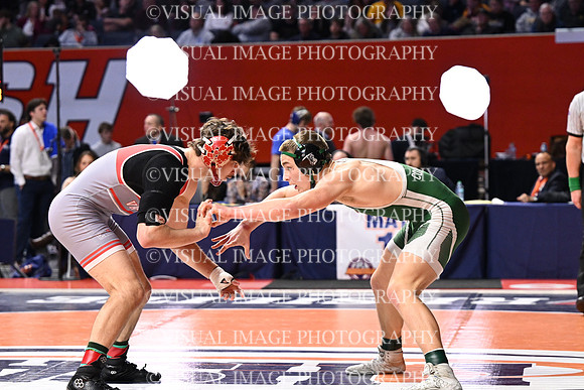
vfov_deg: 11.3
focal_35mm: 121
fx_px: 1963
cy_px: 195
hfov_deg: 16.9
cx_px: 292
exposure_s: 1/1000
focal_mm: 81
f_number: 3.2
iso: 3200
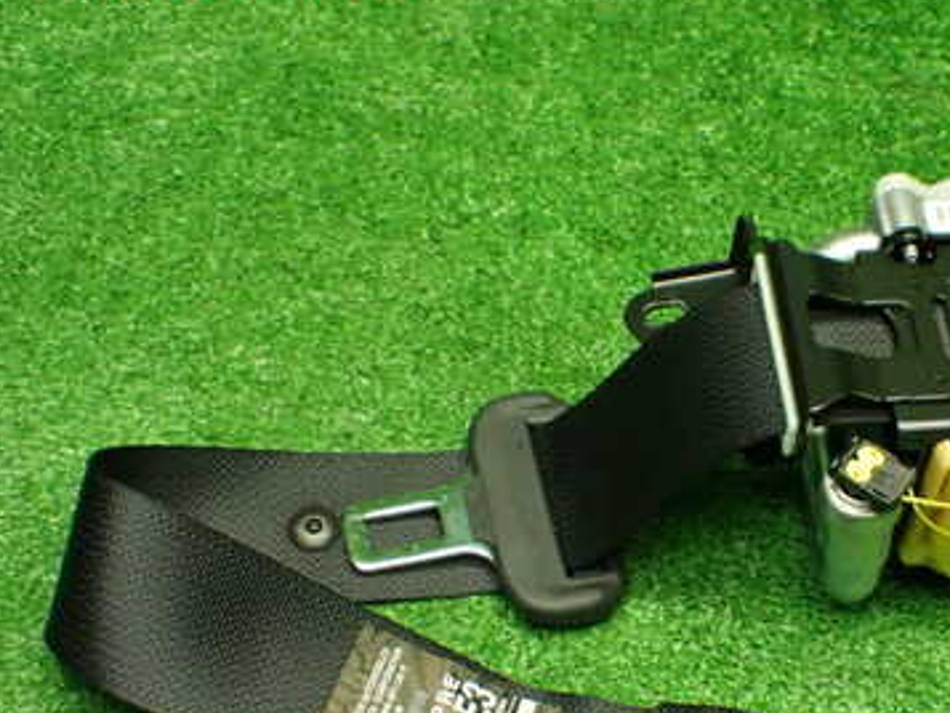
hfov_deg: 26.0
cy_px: 537
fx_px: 2032
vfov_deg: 19.8
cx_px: 713
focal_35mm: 74
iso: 800
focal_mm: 7.84
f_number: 2.9
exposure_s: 1/80
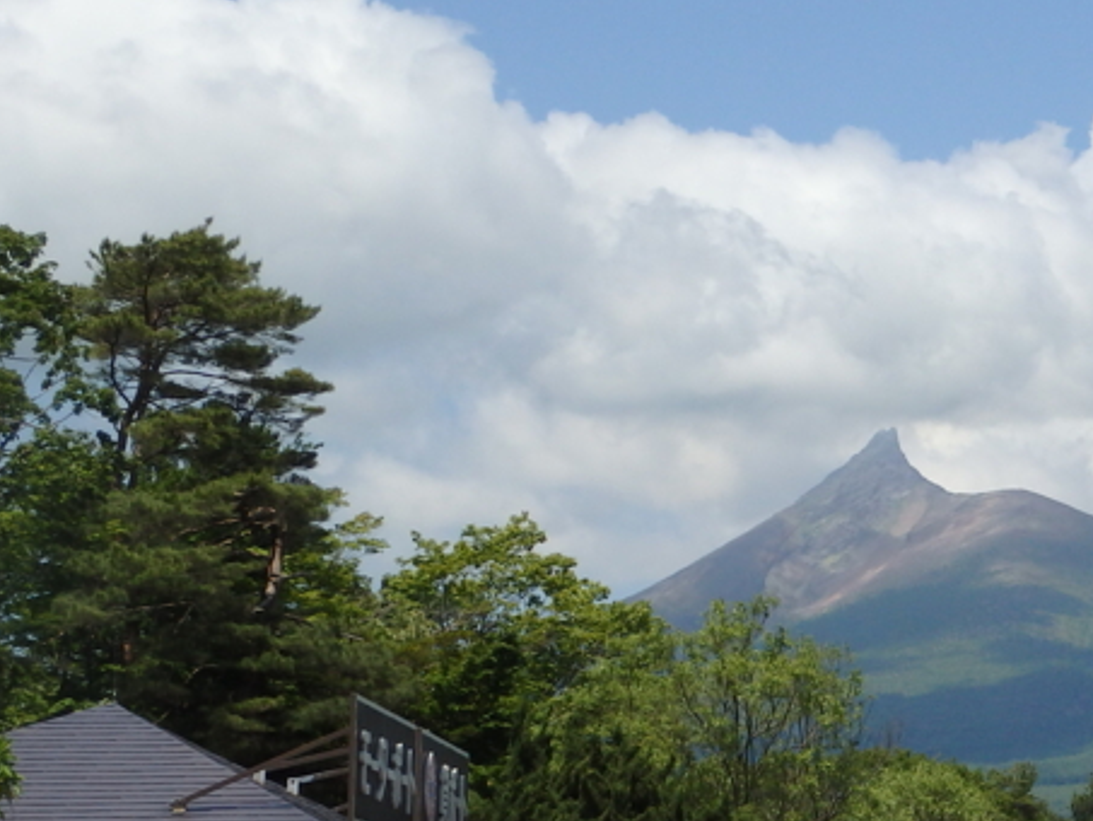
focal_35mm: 165
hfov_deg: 11.9
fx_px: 5211
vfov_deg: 9.0
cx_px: 1057
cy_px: 587
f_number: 12.7
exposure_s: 1/160
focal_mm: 13.1
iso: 125
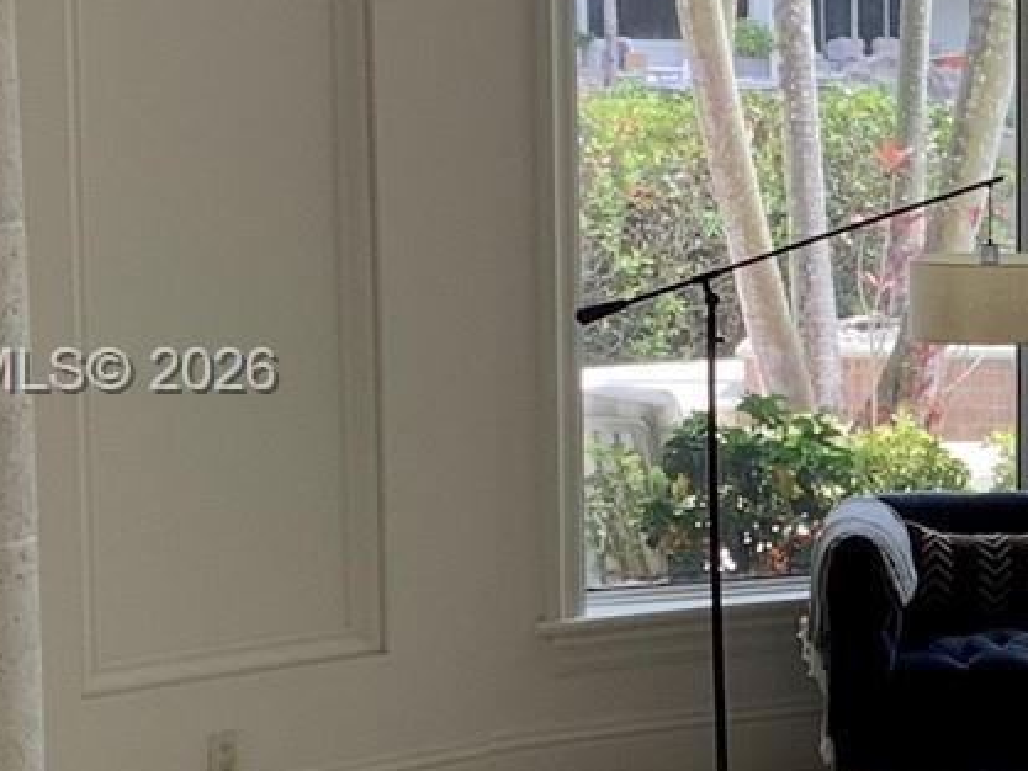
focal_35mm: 119
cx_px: 1482
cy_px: 374
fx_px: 3535
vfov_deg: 12.5
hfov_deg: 15.4
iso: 50
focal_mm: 3.3
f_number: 2.4
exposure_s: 1/120
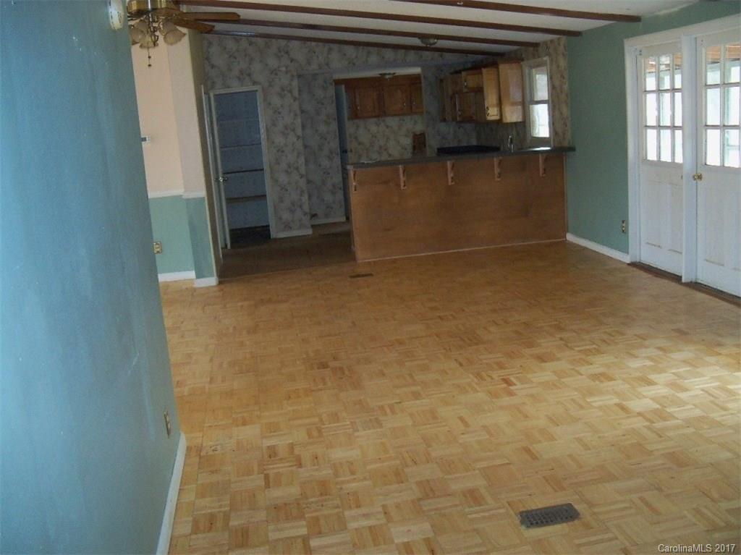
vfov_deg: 40.7
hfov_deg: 52.6
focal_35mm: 35
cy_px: 278
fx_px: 749
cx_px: 370
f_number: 3.5
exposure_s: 1/30
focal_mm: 6.2
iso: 320
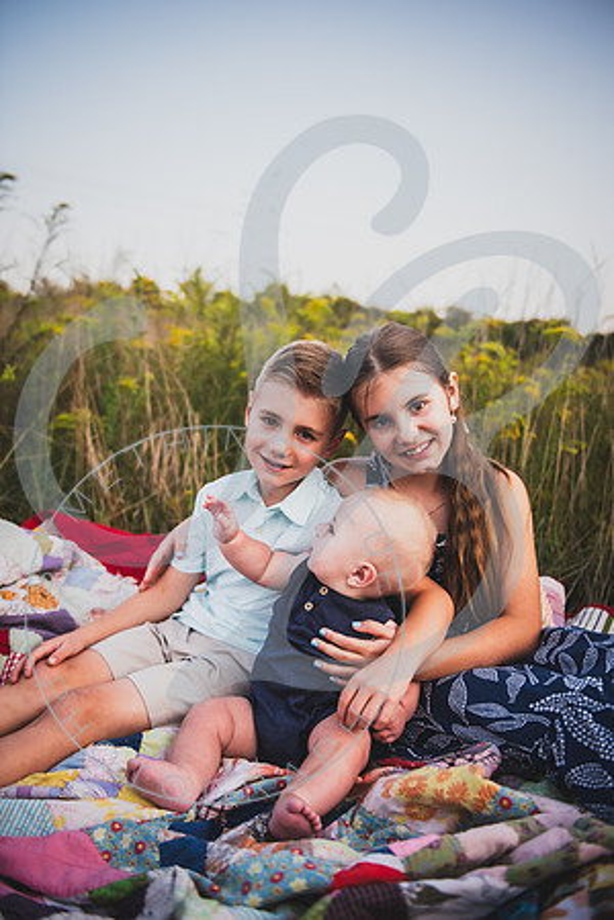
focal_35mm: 32
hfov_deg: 41.1
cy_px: 460
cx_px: 307
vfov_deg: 58.7
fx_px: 819
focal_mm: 32
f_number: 2.8
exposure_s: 1/320
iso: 250
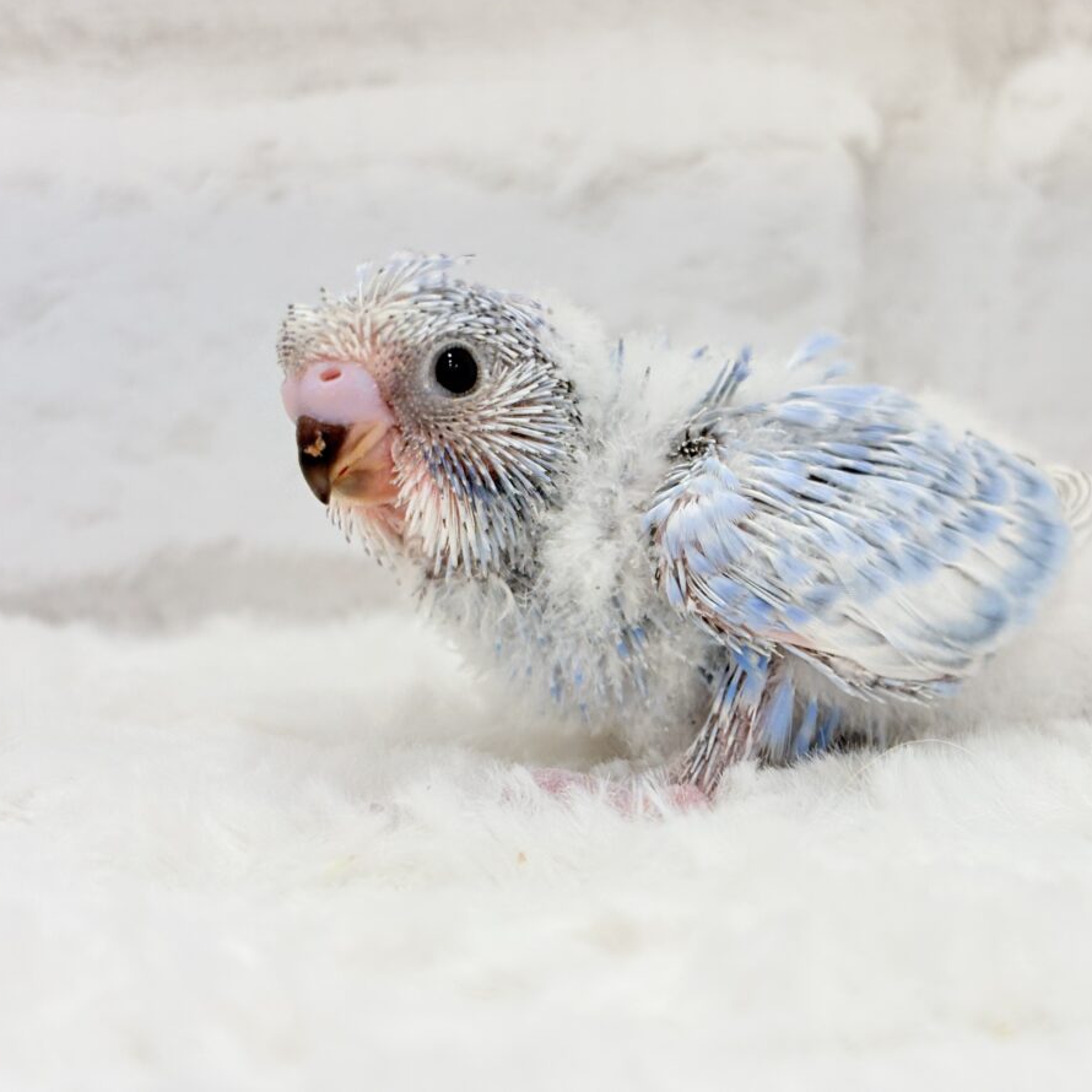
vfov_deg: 27.7
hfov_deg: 27.6
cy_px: 541
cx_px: 679
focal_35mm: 62
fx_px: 2213
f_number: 1.6
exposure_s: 1/100
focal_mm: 5.96
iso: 100
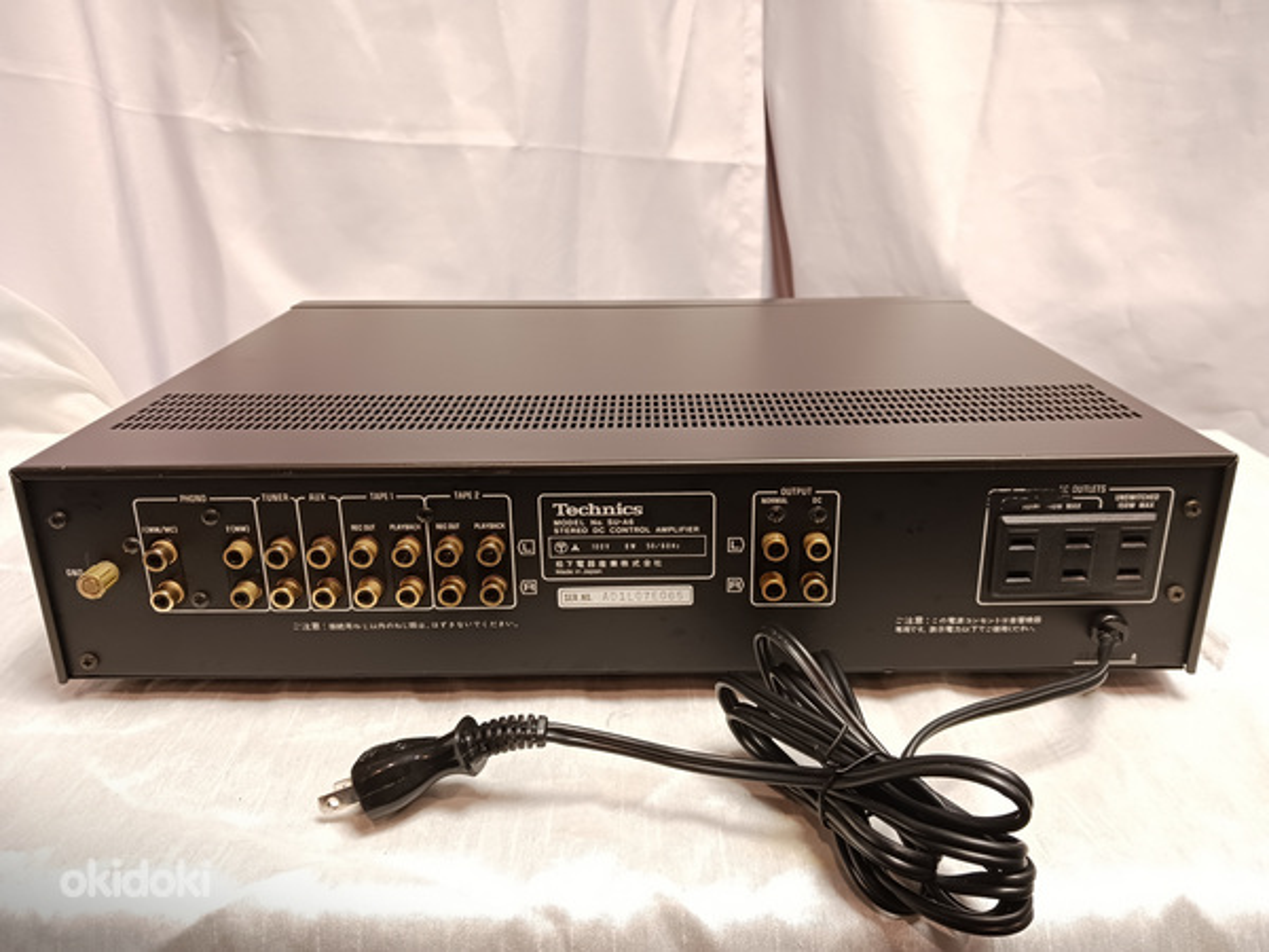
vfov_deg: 51.4
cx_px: 634
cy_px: 476
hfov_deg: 65.3
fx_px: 990
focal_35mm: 27
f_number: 1.8
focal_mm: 4
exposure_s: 1/25
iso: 320
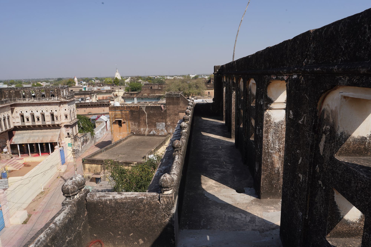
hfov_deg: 73.7
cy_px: 124
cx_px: 186
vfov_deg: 53.1
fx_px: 247
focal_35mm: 24
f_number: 18
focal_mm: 24
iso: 100
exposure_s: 1/100
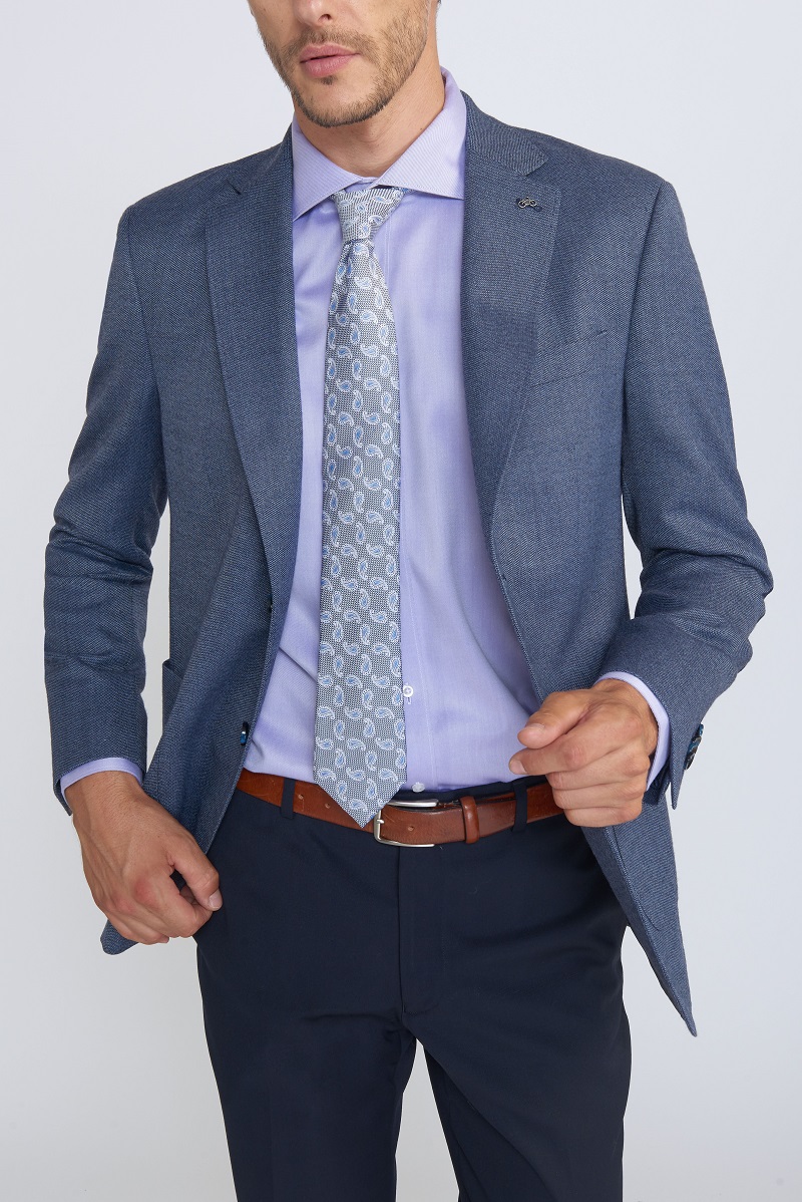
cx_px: 401
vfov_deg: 44.5
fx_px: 1469
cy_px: 601
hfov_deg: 30.5
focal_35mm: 44
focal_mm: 44
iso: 250
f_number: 11
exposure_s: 1/200
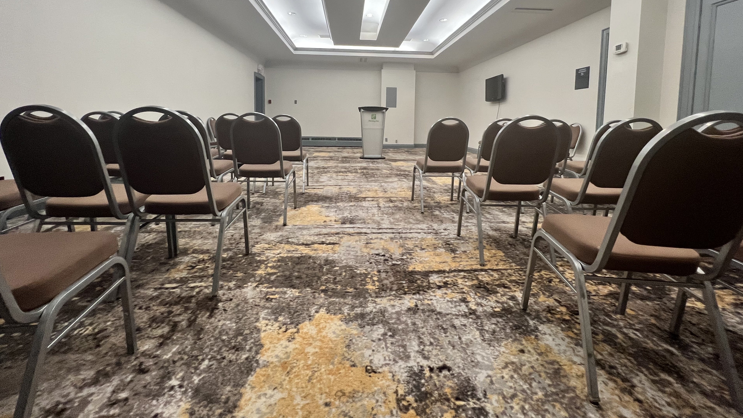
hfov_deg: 103.0
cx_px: 377
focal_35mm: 15
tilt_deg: -2.8
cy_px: 143
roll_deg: -0.3
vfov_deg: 68.8
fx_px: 296
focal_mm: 1.57
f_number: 1.8
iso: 250
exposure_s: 1/60
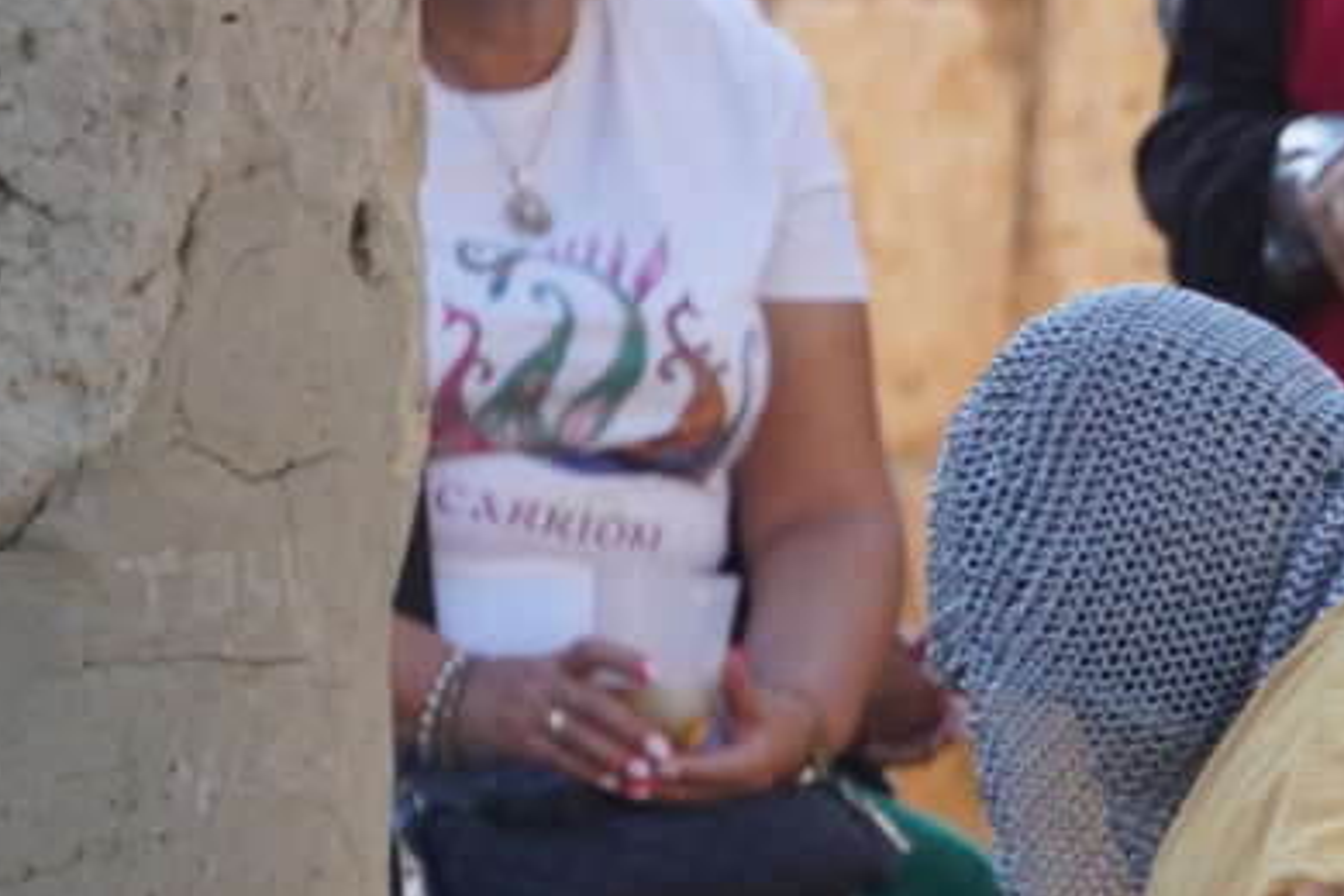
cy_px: 1084
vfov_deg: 1.5
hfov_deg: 2.2
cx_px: 1820
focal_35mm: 941
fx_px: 35115
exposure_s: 1/320
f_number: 6.3
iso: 500
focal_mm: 191
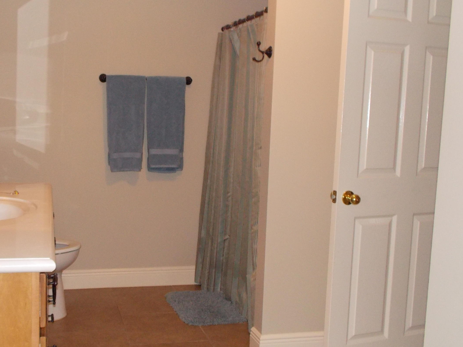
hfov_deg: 45.1
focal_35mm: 41
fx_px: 548
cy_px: 174
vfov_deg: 35.1
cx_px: 154
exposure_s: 1/25
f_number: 3.3
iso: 200
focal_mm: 4.1
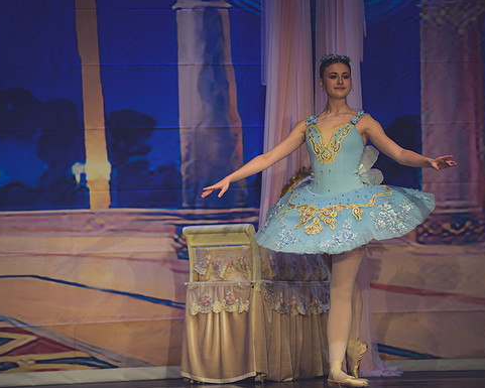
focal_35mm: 198
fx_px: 2843
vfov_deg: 7.8
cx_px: 244
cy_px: 194
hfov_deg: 9.8
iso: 800
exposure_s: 1/320
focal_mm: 175
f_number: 2.8
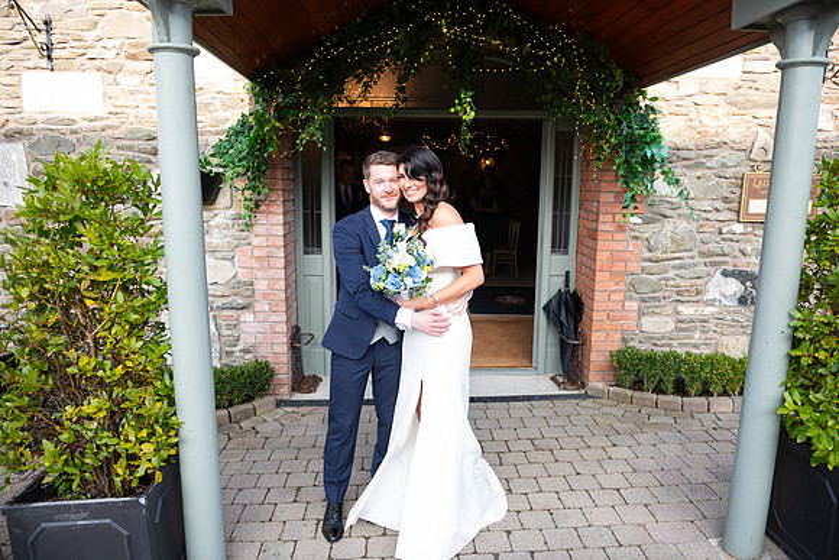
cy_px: 280
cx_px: 420
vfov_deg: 53.2
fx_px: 559
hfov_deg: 73.7
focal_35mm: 24
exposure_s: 1/160
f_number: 3.5
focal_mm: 24
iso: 100
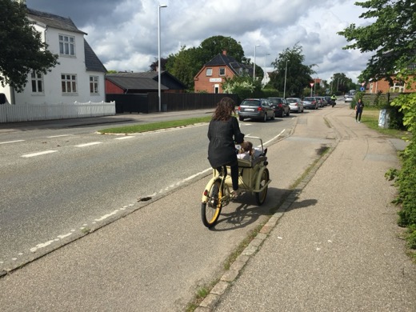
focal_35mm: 29
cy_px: 156
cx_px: 208
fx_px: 349
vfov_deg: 48.2
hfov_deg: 61.7
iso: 32
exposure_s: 1/2198
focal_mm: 4.15
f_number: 2.2
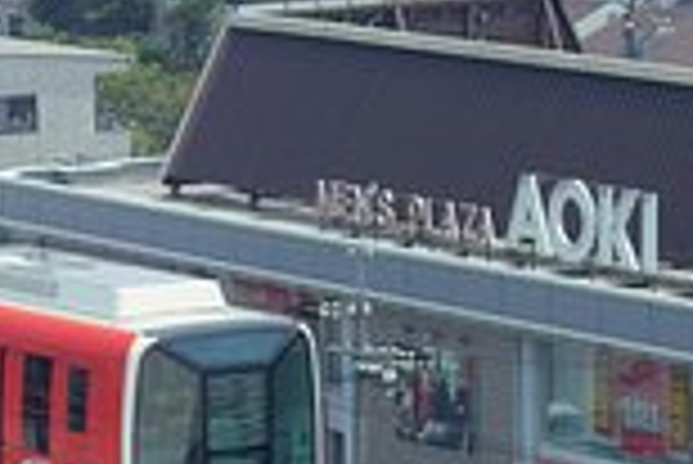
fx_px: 6532
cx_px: -292
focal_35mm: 339
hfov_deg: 6.0
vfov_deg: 4.1
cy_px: 480
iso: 100
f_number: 8
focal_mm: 60
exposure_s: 1/125
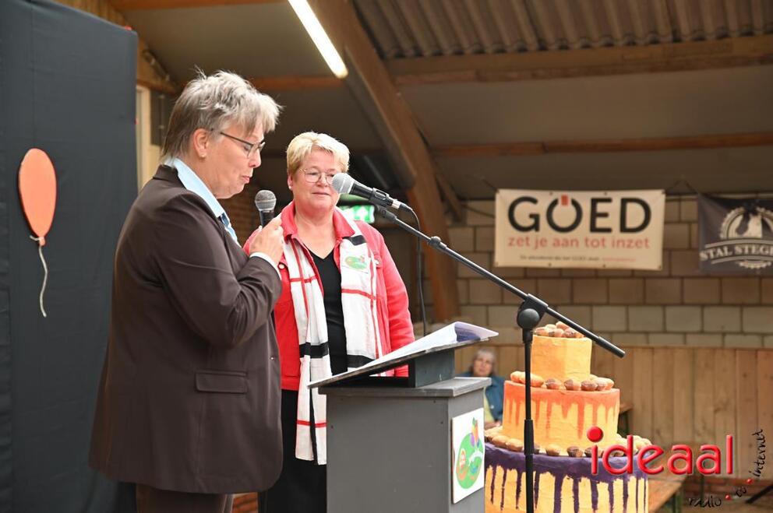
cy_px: 256
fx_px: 1501
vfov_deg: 19.4
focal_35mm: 70
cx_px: 386
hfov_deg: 28.9
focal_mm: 70
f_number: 4
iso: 800
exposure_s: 1/60
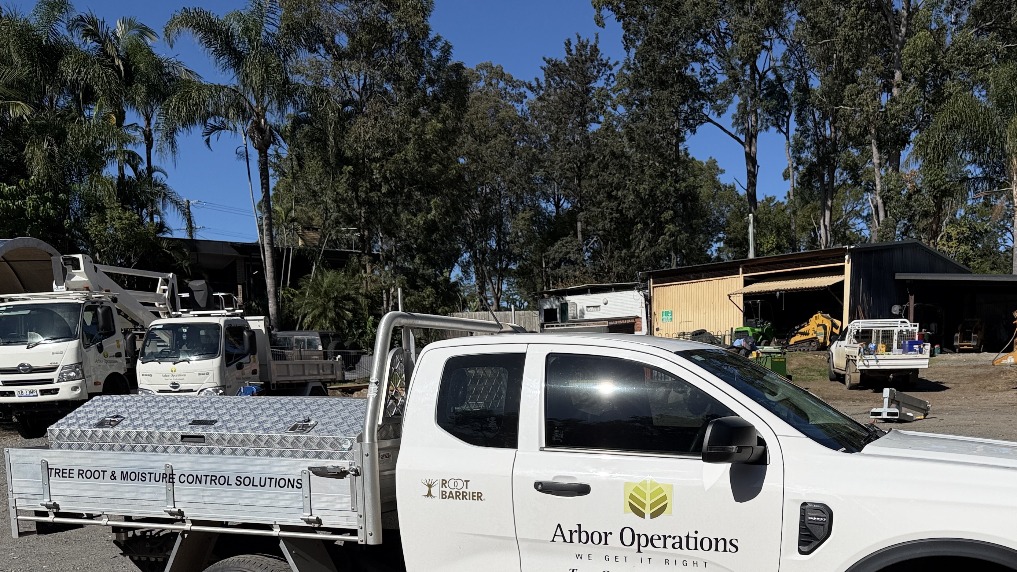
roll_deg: +1.5
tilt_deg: -7.4
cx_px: 638
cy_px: 536
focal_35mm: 38
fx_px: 1025
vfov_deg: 29.6
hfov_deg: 52.2
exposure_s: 1/9091
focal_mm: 6.76
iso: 80
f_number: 1.78
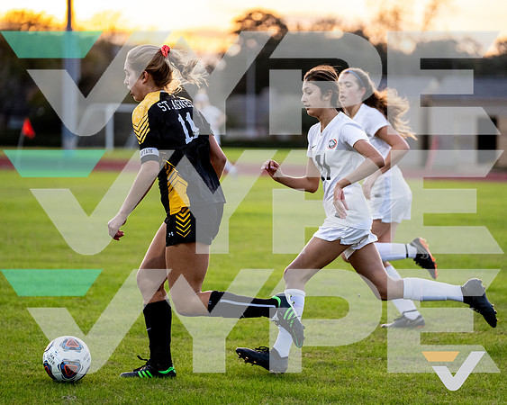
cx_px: 276
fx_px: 2422
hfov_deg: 11.9
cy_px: 210
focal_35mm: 161
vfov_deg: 9.6
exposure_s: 1/1600
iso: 1250
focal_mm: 138
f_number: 2.8
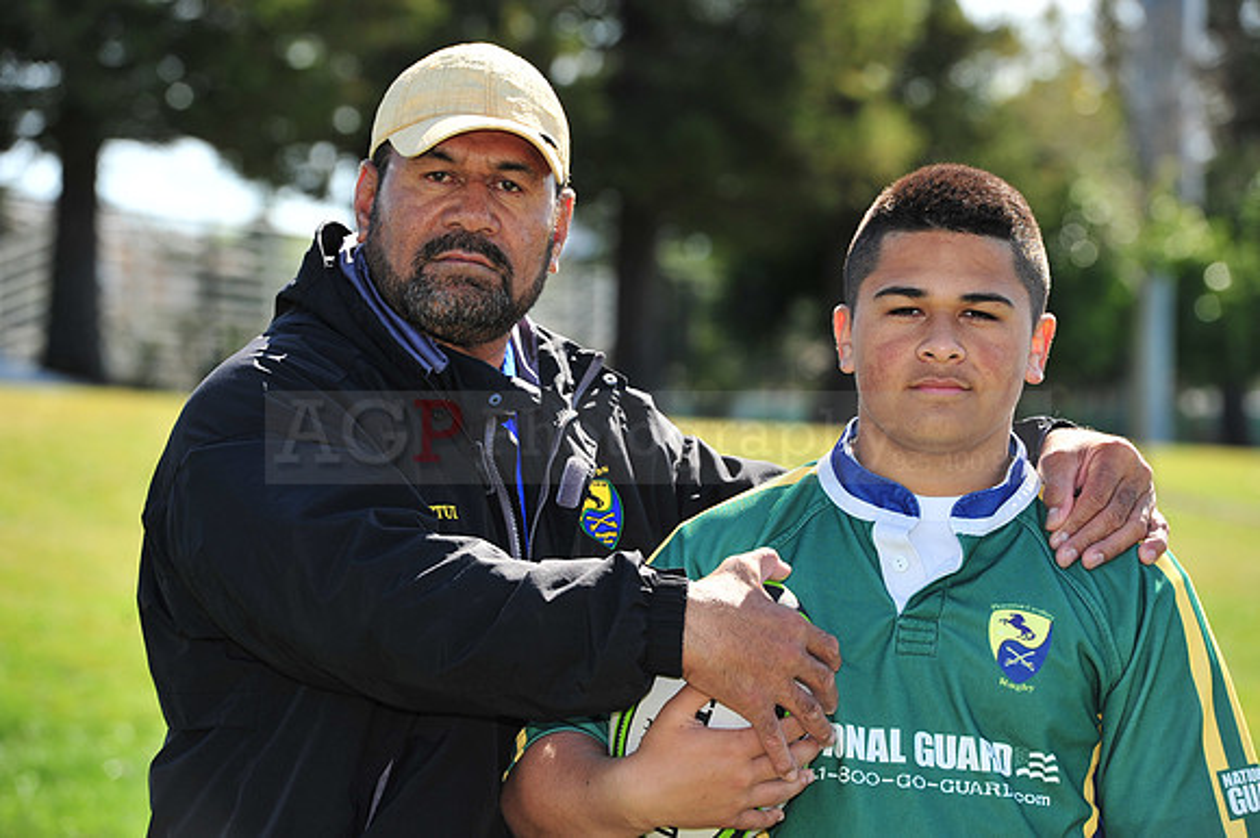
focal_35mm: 180
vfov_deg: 7.6
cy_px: 419
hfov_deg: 11.4
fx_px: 6296
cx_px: 630
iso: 200
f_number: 6.3
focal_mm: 180
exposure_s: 1/320
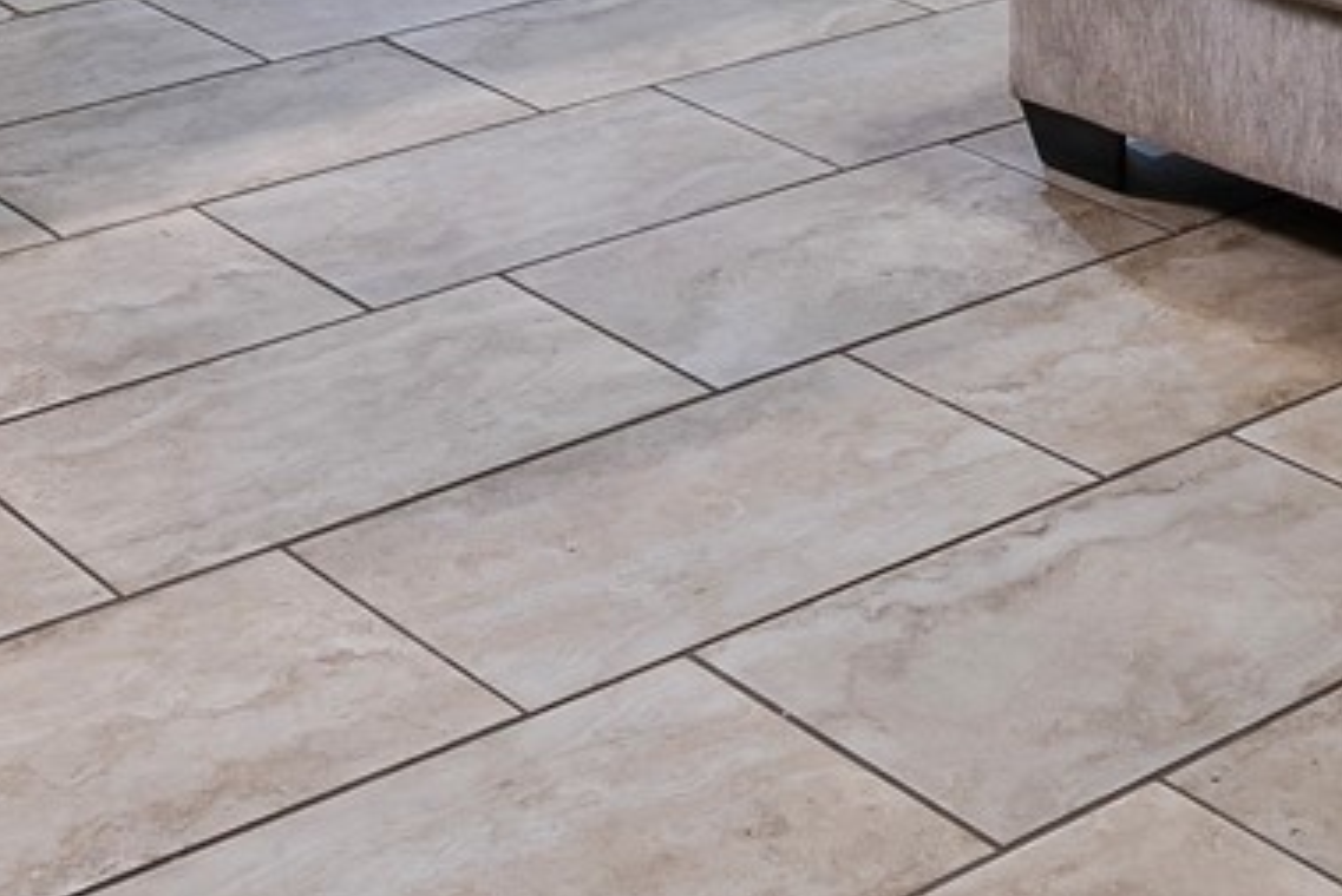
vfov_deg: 13.5
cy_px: -938
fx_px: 3207
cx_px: 662
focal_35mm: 86
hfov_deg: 23.6
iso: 125
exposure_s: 1
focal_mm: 15
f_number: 6.3
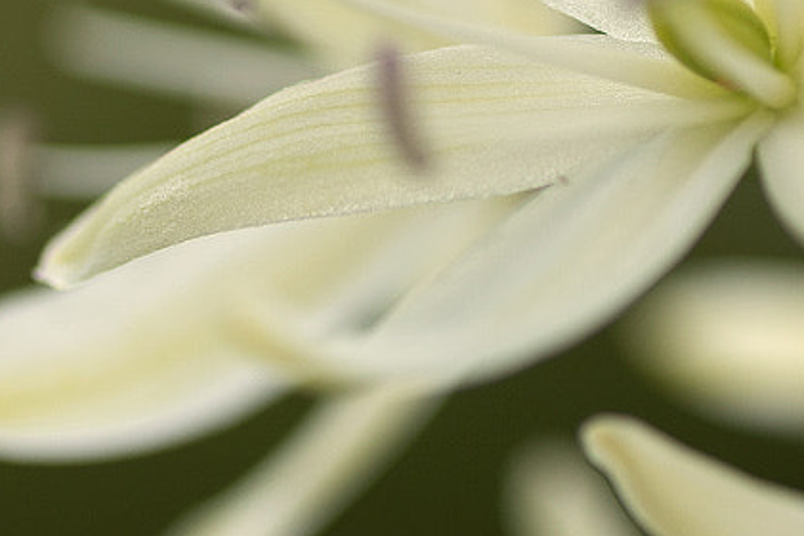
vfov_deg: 3.4
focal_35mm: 399
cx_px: 1043
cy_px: -183
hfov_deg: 5.1
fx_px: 8914
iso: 100
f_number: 4.5
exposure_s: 1/400
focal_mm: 105
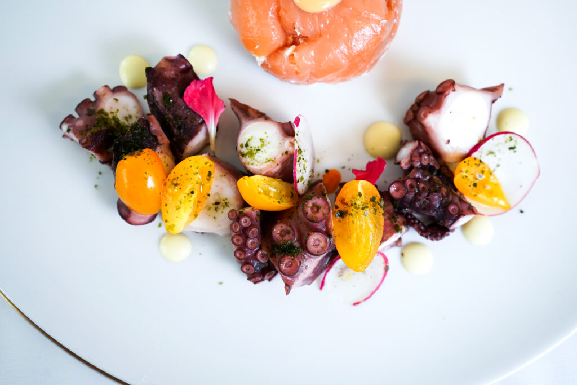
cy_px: 192
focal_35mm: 35
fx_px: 561
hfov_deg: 54.4
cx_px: 288
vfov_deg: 37.9
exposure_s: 1/100
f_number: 4.5
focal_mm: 35
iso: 1250
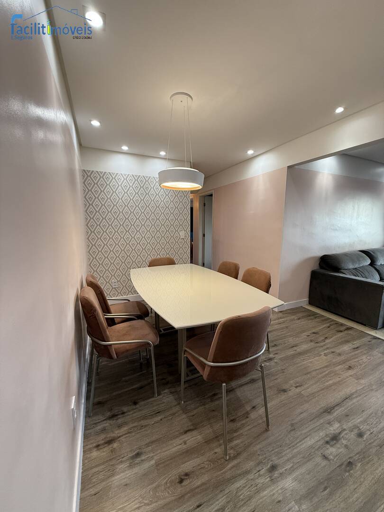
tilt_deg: -8.3
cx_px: 192
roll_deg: -1.1
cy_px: 256
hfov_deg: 85.7
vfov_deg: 102.1
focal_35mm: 14
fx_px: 207
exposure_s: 1/120
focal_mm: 2.22
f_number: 2.2
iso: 200
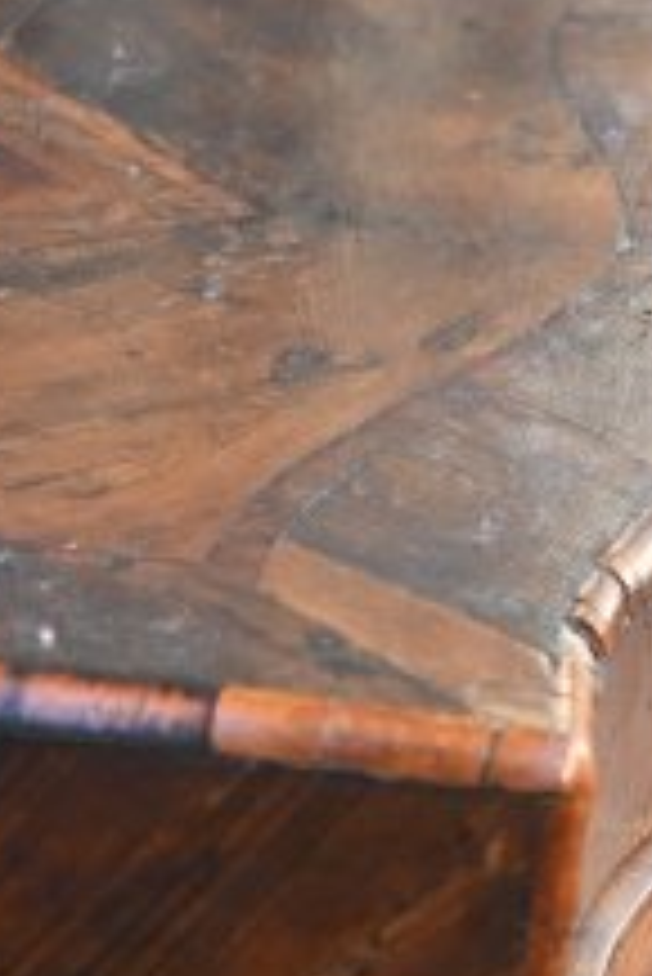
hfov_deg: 8.5
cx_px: -67
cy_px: 2510
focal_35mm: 161
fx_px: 4377
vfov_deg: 10.5
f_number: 3.5
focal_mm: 19.5
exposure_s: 1/160
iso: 400
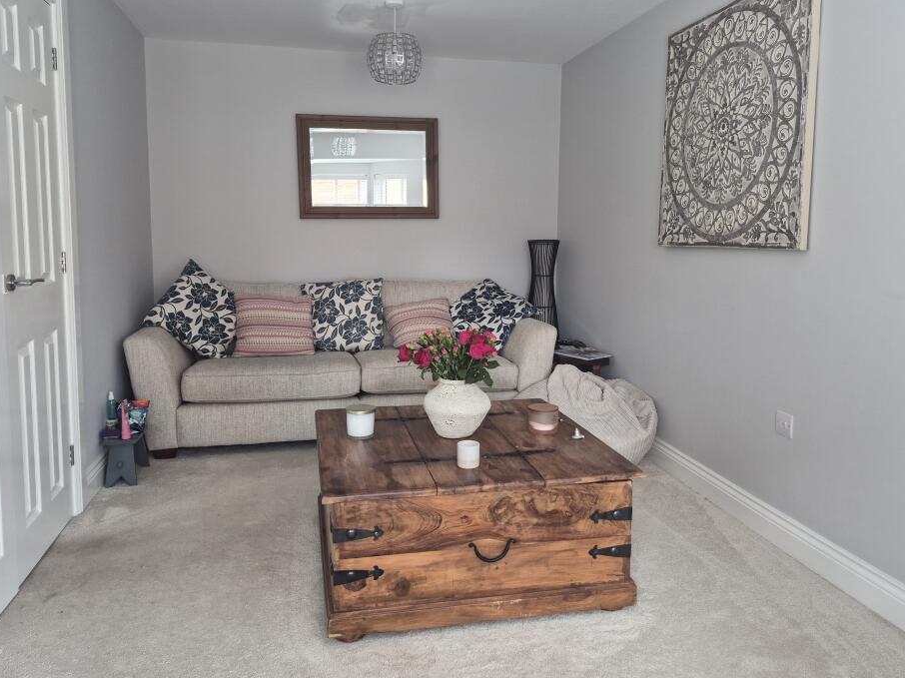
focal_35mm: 26
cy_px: 303
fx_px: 680
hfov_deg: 67.3
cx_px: 473
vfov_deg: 52.9
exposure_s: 1/100
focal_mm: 5.4
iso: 250
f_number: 1.8
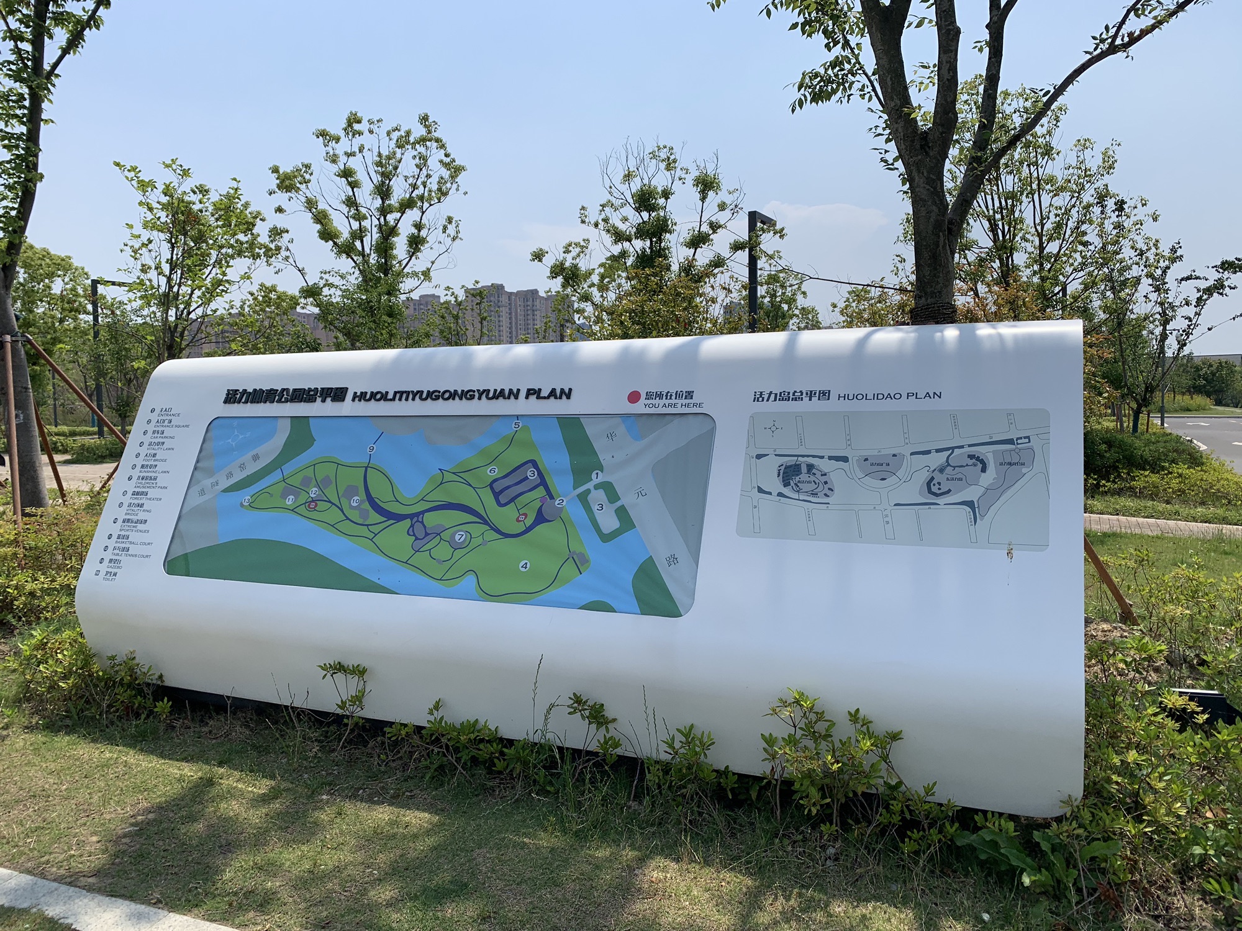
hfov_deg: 67.3
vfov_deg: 53.1
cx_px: 621
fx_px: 933
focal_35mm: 26
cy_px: 466
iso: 25
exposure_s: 1/3650
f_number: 1.8
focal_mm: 4.25
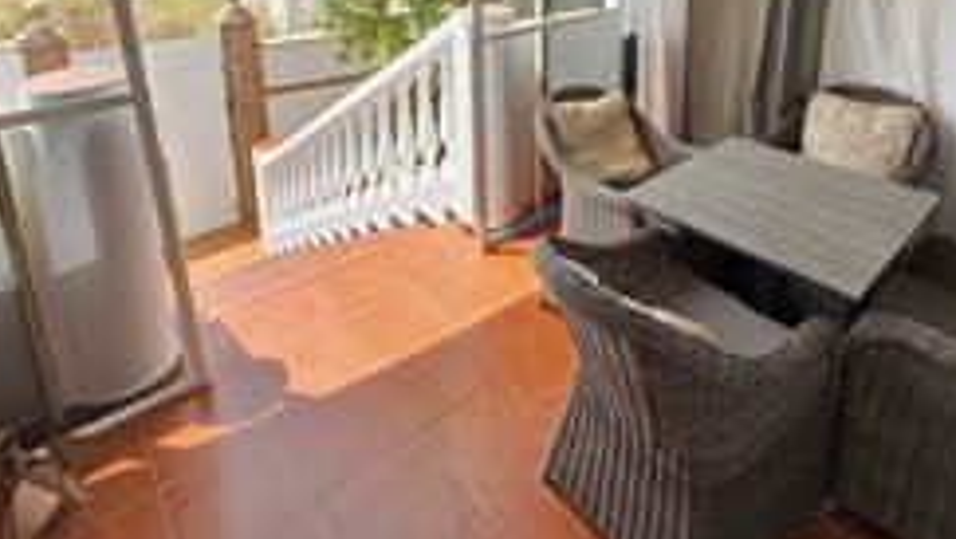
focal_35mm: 21
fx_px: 533
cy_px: 35
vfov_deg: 47.2
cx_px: 519
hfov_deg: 83.6
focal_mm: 2.2
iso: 50
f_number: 2.2
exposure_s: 1/310
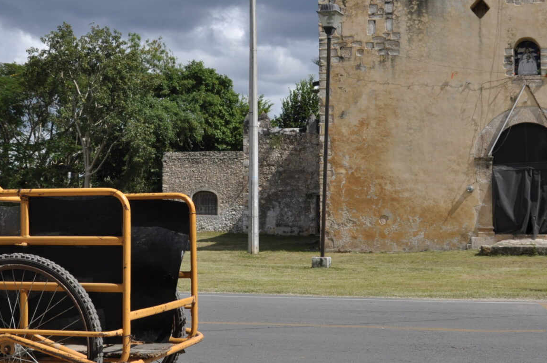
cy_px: 105
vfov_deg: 19.3
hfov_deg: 28.8
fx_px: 1064
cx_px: 215
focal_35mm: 70
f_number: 5.6
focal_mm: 21
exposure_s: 1/1000
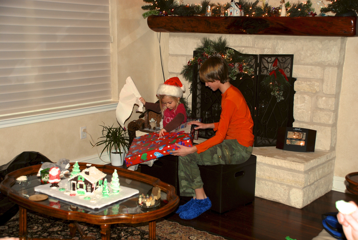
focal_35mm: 48
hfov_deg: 41.1
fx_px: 478
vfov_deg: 28.2
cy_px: 120
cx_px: 179
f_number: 4.2
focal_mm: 32
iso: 200
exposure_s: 1/60
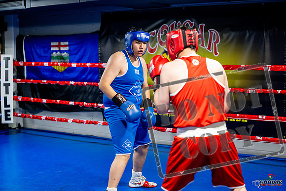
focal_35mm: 50
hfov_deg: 39.6
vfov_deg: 27.0
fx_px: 397
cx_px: 143
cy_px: 96
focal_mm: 50
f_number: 2
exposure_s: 1/1000
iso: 4000
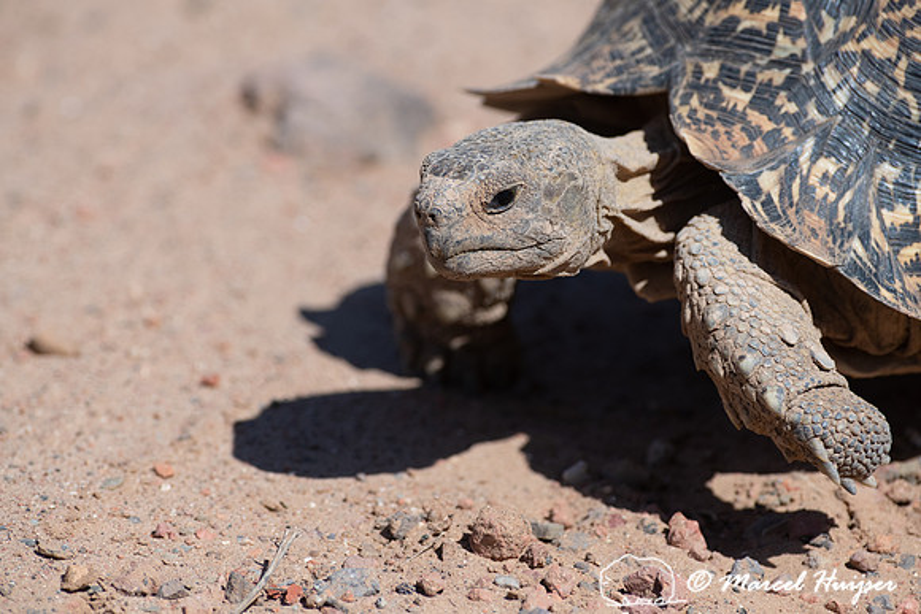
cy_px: 307
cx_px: 460
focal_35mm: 600
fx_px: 15353
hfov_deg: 3.4
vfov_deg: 2.3
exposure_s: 1/2500
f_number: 9
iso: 800
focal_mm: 600
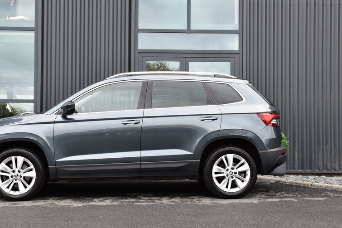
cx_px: 137
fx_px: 510
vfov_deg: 25.2
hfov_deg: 37.0
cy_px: 107
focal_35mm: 54
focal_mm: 27
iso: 500
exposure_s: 1/60
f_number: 8
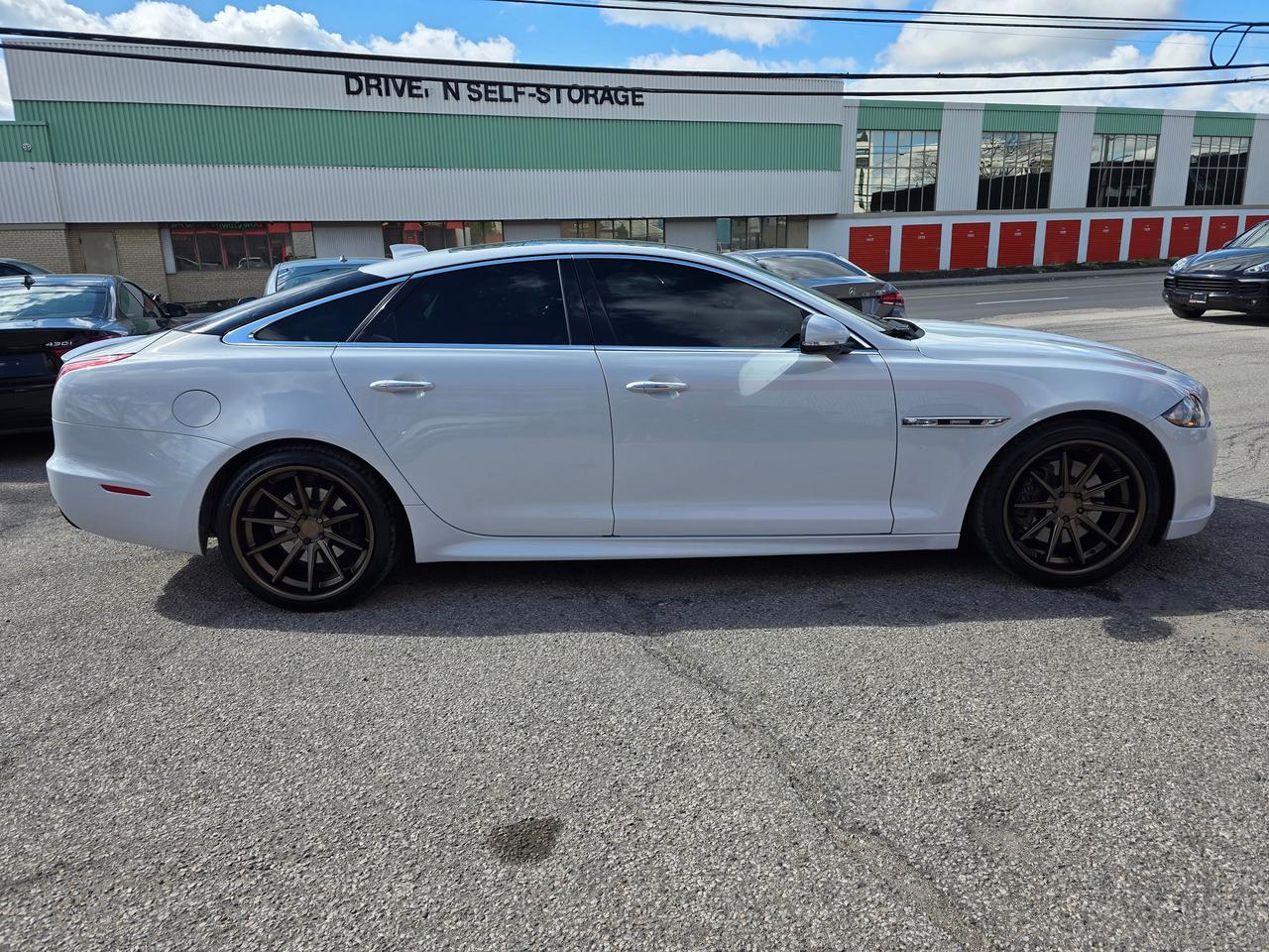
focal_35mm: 23
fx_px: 843
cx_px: 634
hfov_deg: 73.9
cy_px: 476
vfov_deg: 58.9
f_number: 1.7
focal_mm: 6.3
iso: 80
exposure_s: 1/4057
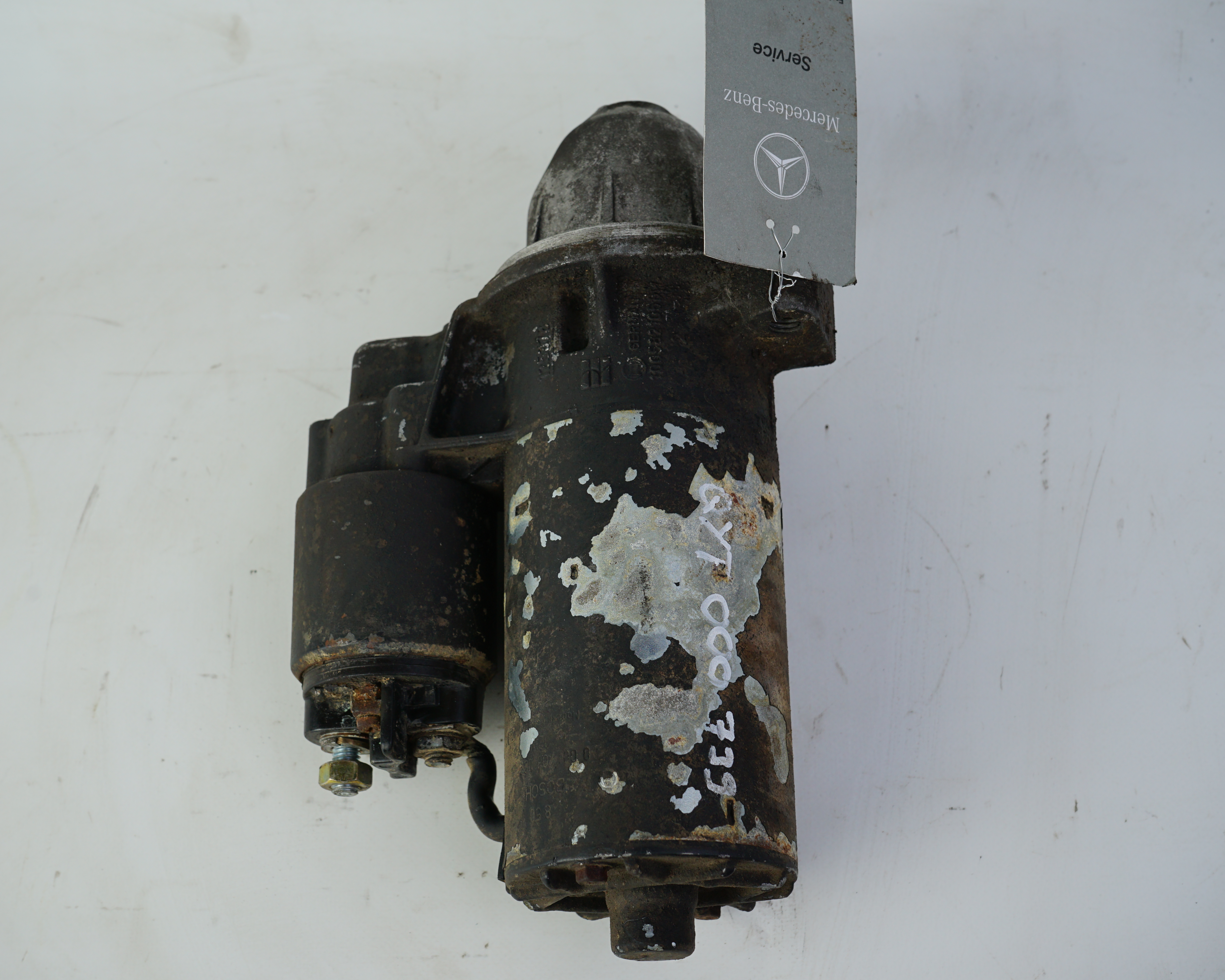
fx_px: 2030
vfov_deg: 27.1
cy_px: 492
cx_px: 578
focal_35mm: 56
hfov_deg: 33.6
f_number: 8
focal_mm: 49
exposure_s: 1/160
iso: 200
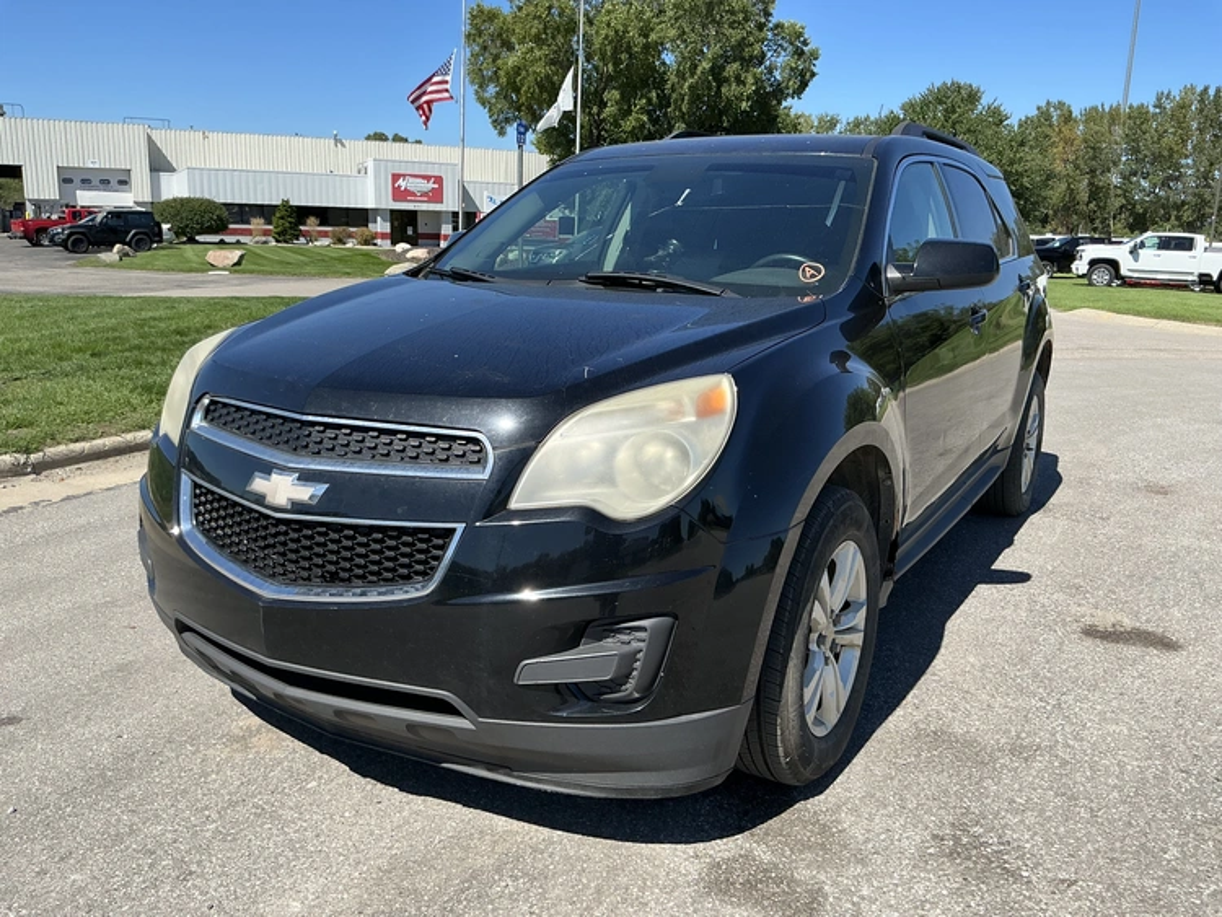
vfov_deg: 49.8
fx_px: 989
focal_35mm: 28
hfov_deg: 63.4
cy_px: 458
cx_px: 611
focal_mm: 3
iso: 25
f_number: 1.8
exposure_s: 1/1412
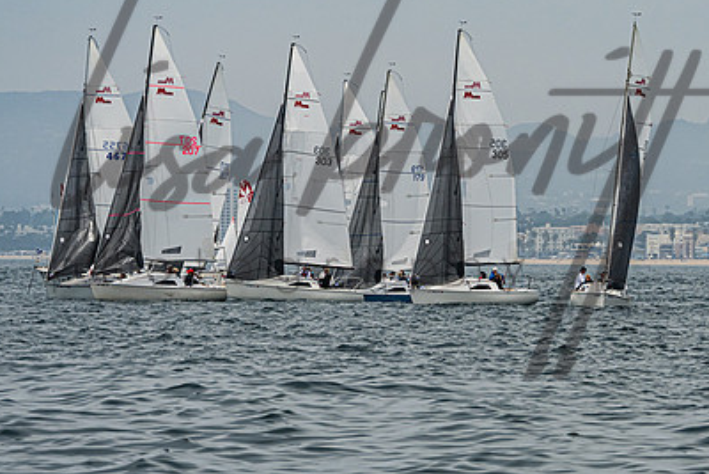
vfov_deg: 5.0
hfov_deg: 7.4
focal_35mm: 277
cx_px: 435
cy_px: 178
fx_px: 5457
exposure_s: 1/4000
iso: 500
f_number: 7.1
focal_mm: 140
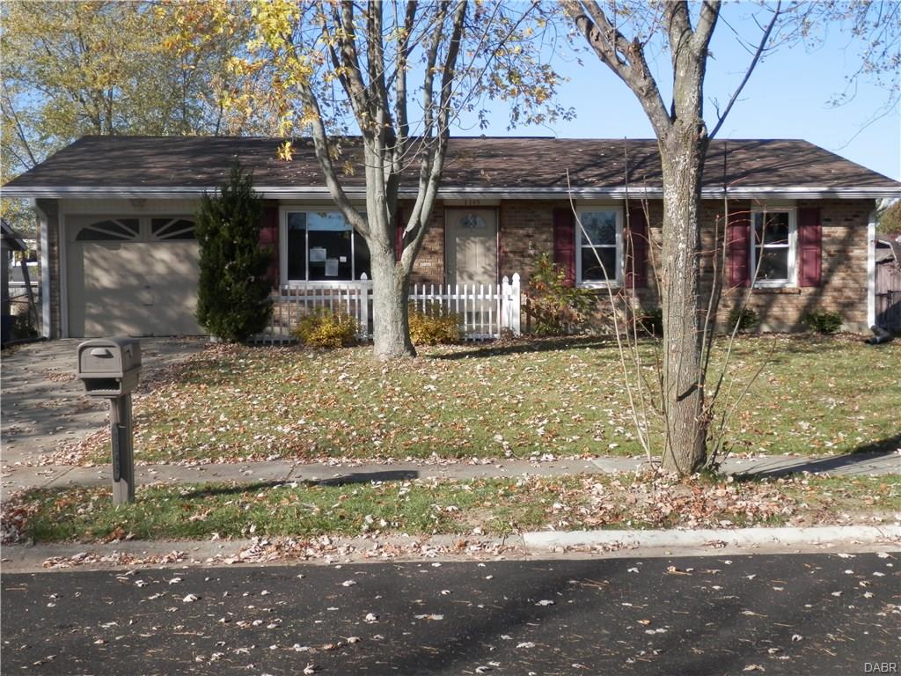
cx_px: 450
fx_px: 963
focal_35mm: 37
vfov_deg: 38.7
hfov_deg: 50.1
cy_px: 338
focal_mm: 6.6
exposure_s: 1/500
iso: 80
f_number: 3.6
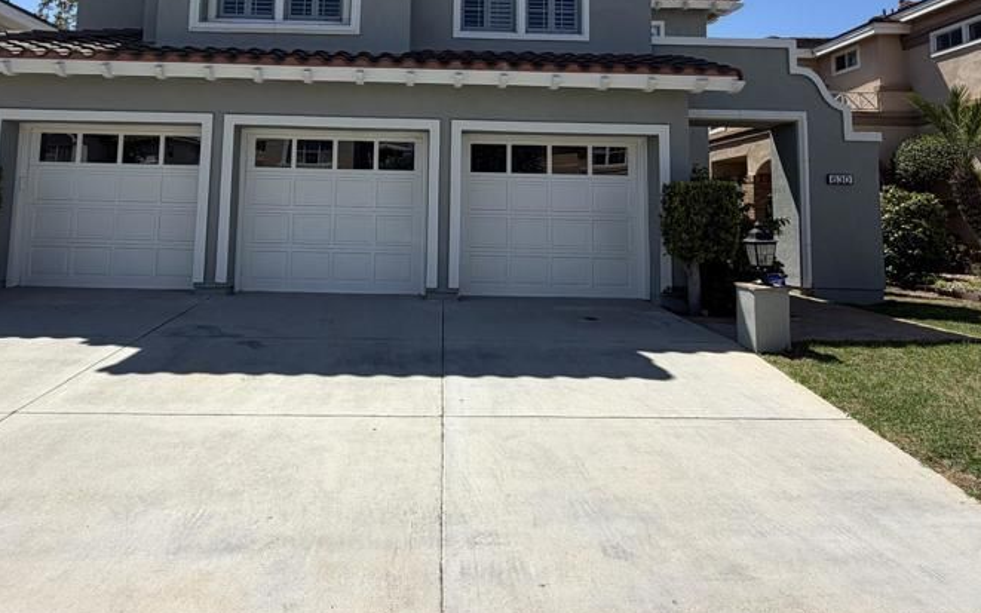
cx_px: 423
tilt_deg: +5.5
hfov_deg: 76.8
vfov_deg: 50.9
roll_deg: -1.2
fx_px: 615
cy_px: 157
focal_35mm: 23
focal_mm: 2.22
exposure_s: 1/955
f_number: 2.2
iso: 20
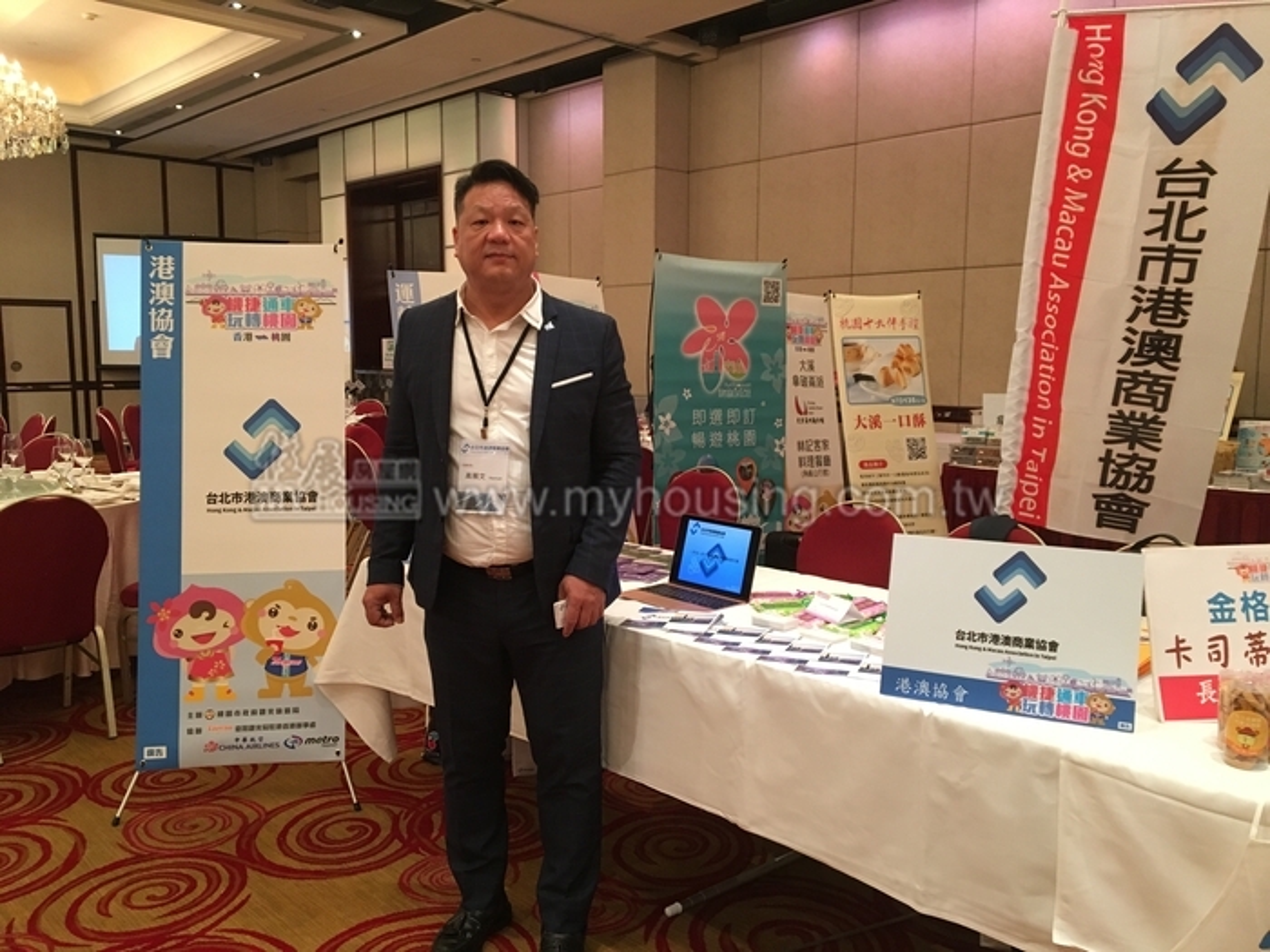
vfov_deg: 48.2
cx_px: 635
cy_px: 476
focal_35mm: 29
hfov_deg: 61.7
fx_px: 1064
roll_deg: -0.4
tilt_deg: -5.7
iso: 200
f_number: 2.2
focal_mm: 4.15
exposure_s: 1/33
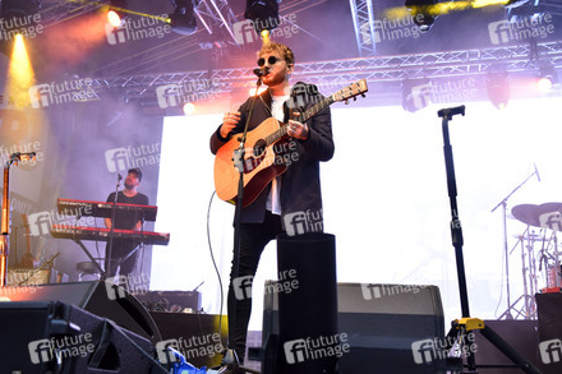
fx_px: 671
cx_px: 283
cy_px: 189
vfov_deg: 31.2
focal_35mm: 43
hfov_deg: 45.4
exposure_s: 1/160
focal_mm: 42
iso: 2500
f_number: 7.1
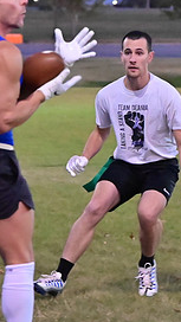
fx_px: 2287
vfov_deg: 8.0
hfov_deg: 4.5
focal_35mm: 268
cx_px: 154
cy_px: 111
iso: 6400
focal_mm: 80
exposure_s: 1/500
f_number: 4
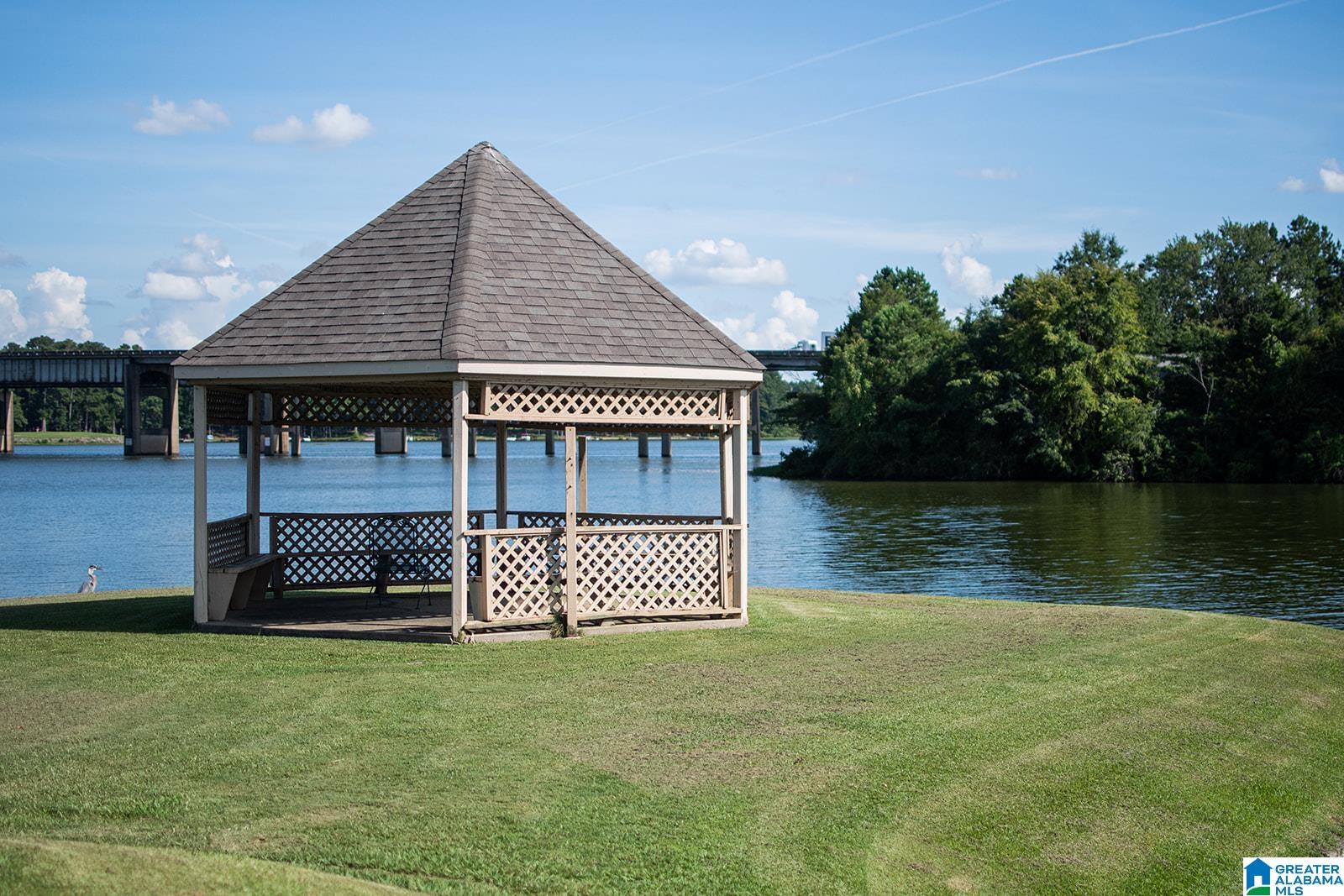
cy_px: 448
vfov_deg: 26.0
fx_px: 1941
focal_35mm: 52
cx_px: 672
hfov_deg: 38.2
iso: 200
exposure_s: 1/8000
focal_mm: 35
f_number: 1.8
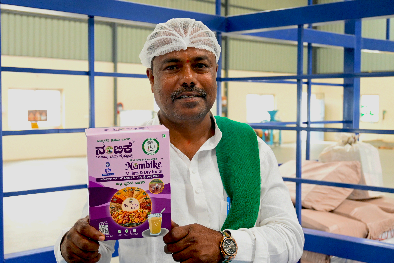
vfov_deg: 25.1
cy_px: 132
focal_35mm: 54
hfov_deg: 36.9
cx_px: 197
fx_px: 591
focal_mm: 36
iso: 3200
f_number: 5.3
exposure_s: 1/60
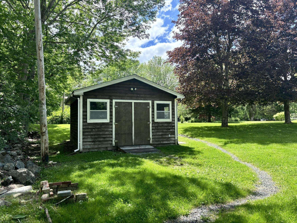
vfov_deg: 53.1
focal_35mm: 26
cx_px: 148
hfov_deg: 67.3
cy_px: 112
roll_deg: +0.3
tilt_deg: +3.4
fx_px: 223
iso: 50
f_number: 1.6
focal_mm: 5.96
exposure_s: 1/910
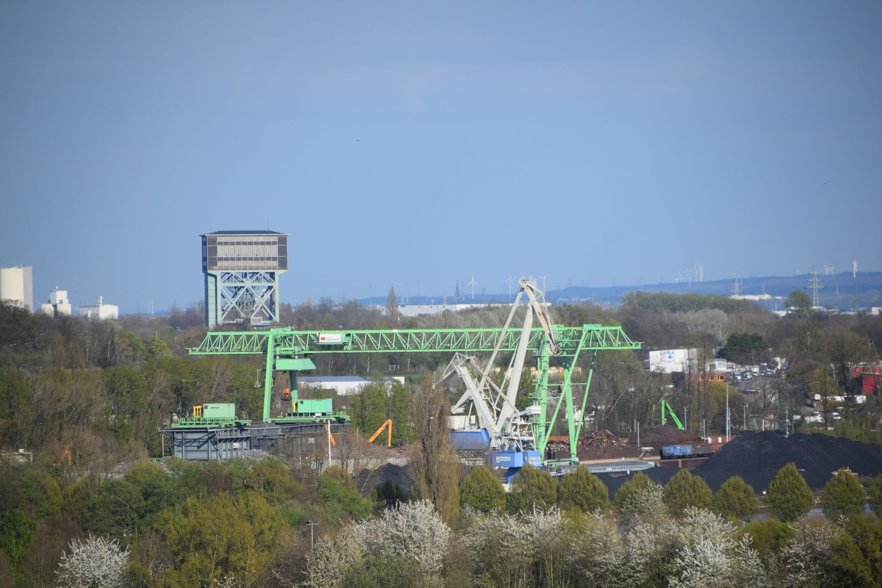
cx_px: 441
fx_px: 8084
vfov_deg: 4.2
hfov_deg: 6.2
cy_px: 294
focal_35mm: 330
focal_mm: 220
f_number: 7.1
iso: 200
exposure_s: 1/800
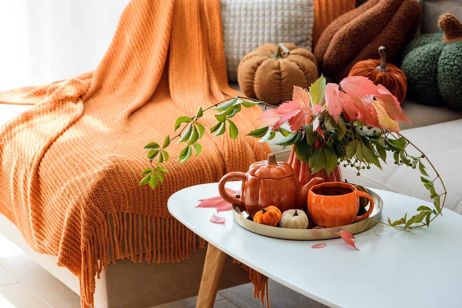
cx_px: 231
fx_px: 1347
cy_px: 154
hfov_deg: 19.5
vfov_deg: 13.0
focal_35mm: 105
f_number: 8
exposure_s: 1/100
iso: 500
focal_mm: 105
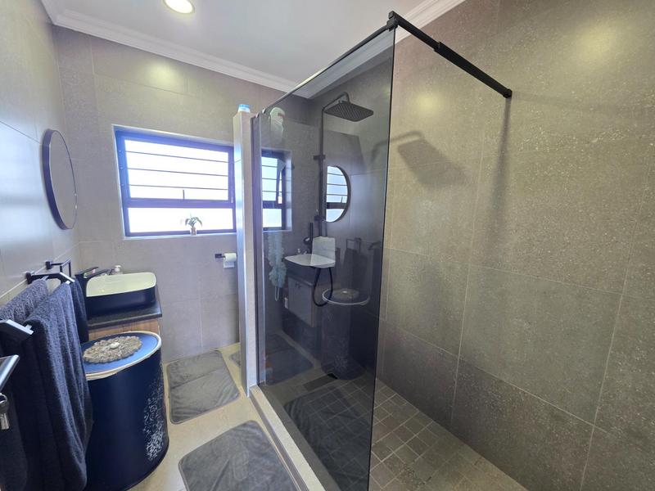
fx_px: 246
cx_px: 328
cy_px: 246
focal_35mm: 13
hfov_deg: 106.2
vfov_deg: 89.9
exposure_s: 1/50
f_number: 1.9
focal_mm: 2.2
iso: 400
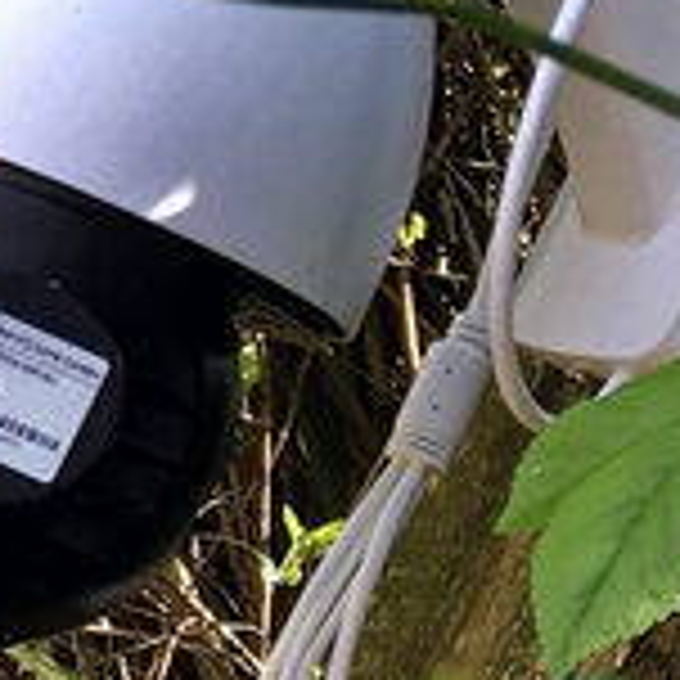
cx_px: -1263
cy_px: 338
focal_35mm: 181
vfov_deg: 9.7
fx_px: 4023
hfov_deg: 8.4
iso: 25
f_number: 2.2
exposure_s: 1/50
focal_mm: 4.15
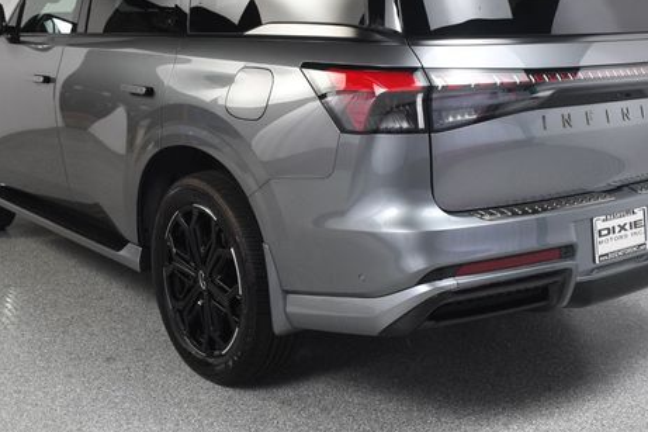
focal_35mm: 50
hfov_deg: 39.6
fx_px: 900
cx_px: 313
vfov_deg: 26.8
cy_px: 134
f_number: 9
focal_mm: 24
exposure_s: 1/160
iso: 100
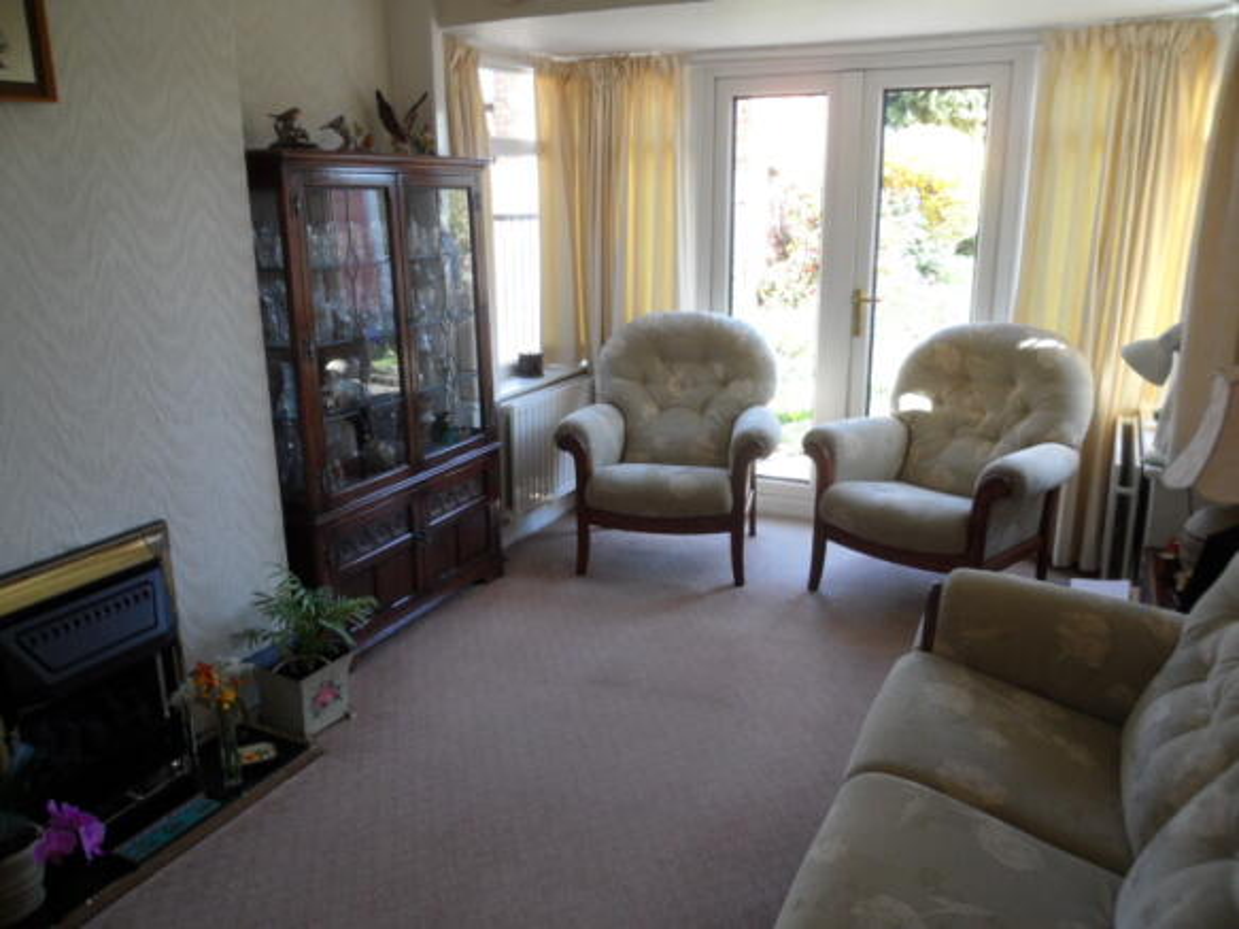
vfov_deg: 51.3
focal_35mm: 27
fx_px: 966
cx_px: 620
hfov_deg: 65.3
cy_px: 464
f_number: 3.5
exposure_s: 1/45
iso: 200
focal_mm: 4.9
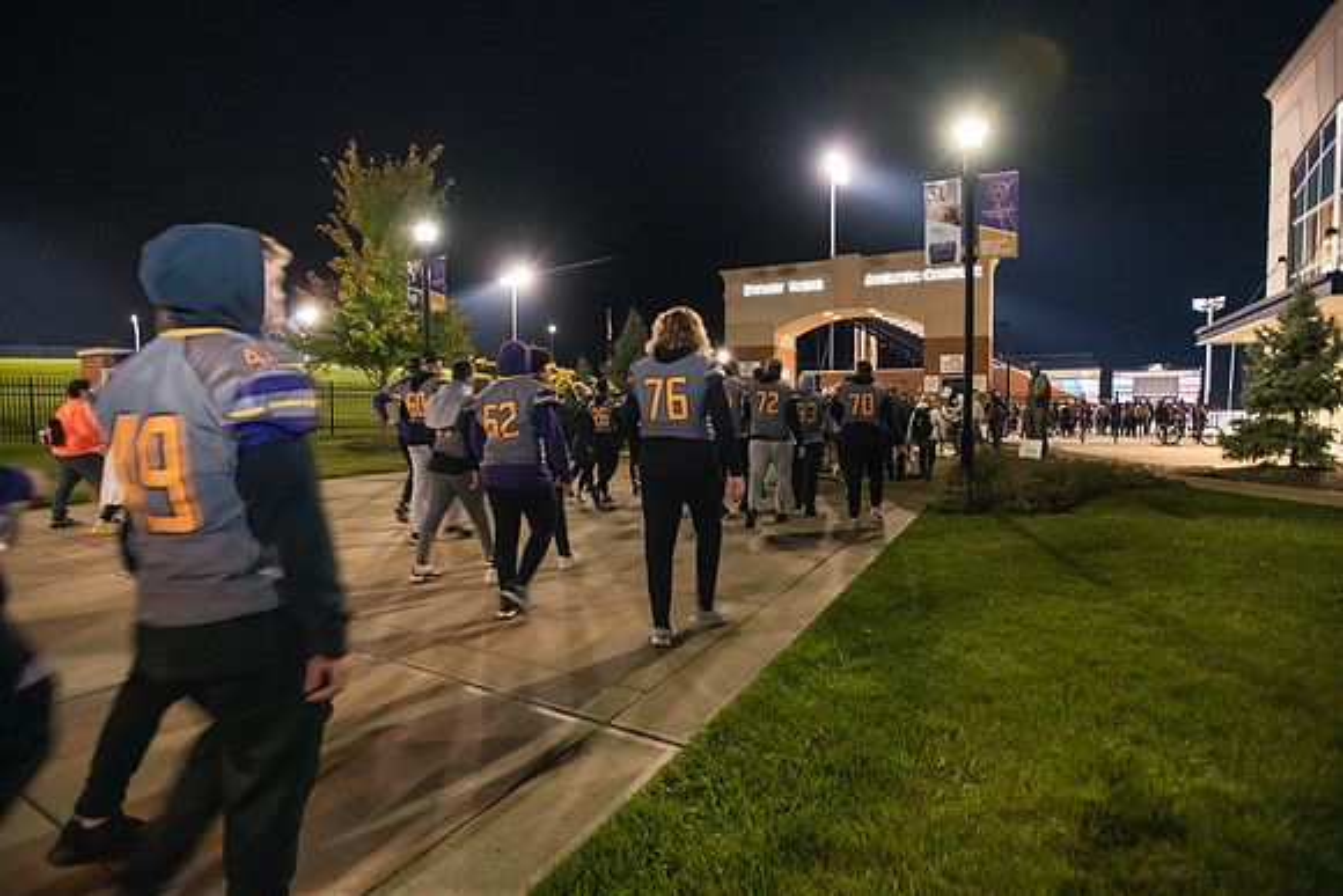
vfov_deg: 70.5
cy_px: 448
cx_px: 672
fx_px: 634
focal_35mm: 17
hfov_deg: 93.3
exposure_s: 1/40
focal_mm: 17
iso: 5000
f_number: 3.5
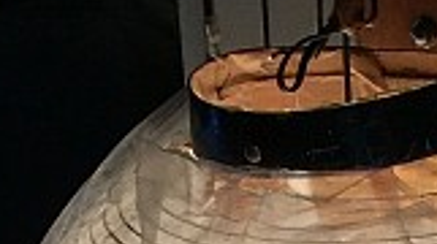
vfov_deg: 8.5
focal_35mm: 131
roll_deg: +2.1
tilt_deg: -28.2
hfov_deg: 16.4
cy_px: 557
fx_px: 1516
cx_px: 307
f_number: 2.2
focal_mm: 4.15
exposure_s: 1/15
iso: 40
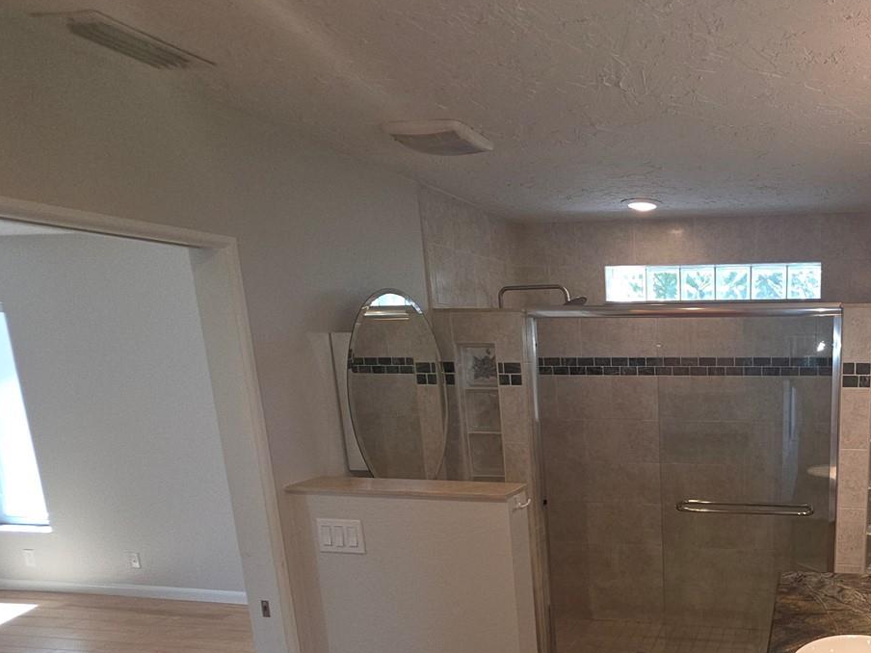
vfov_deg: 56.6
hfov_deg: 64.9
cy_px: 472
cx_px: 736
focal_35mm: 23
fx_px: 579
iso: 64
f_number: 1.9
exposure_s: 1/60
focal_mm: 2.2
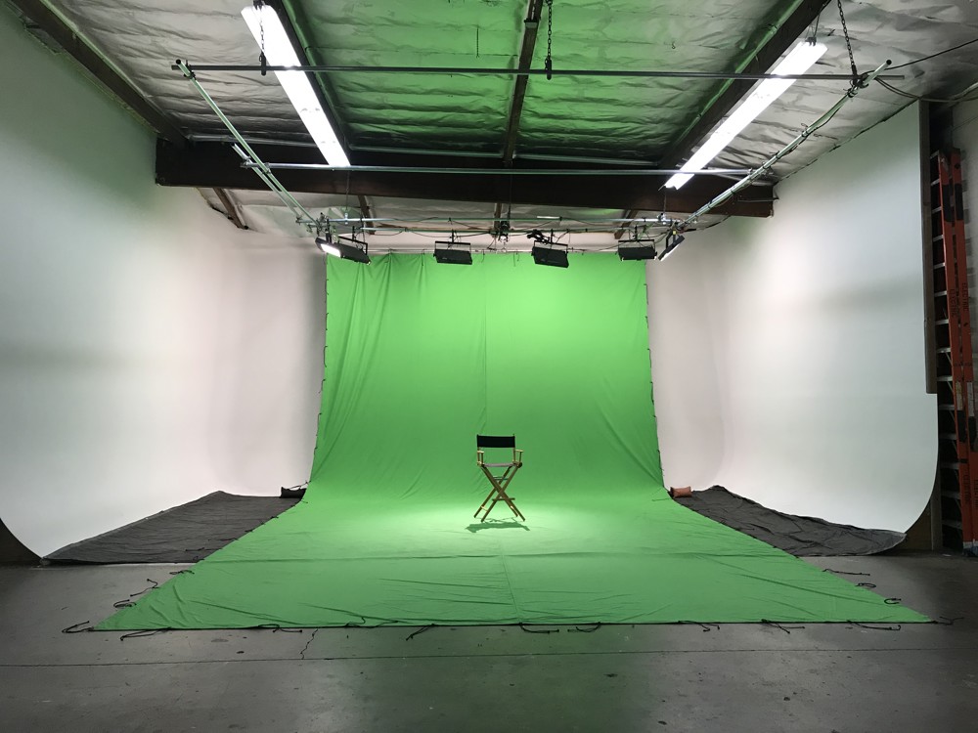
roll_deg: +0.5
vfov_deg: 49.7
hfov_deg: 63.4
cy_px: 366
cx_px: 489
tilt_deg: +2.4
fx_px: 791
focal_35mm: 28
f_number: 1.8
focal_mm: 3.99
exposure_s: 1/40
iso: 25
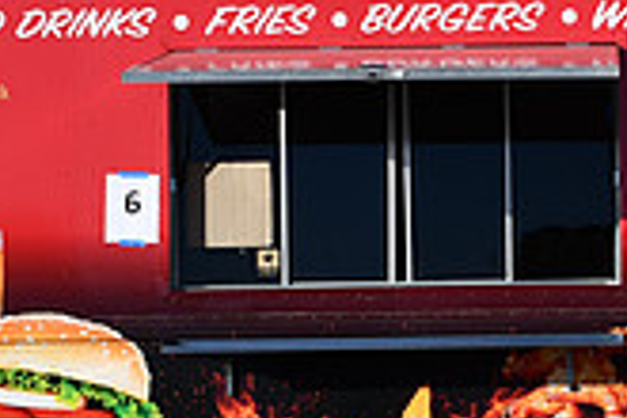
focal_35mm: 137
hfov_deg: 14.8
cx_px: 597
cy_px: 294
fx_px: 2386
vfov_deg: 10.0
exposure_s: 1/320
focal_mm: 26
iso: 100
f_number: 9
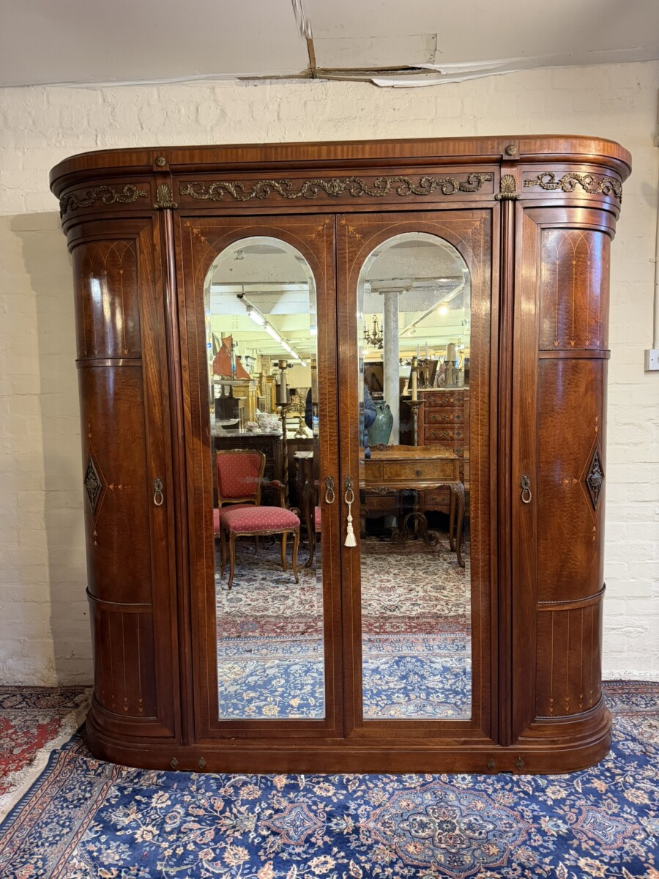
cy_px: 440
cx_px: 330
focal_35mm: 24
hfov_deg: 56.8
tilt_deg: -5.0
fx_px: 609
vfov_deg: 71.6
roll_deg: +0.3
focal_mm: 6.76
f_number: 1.78
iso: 640
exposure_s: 1/50
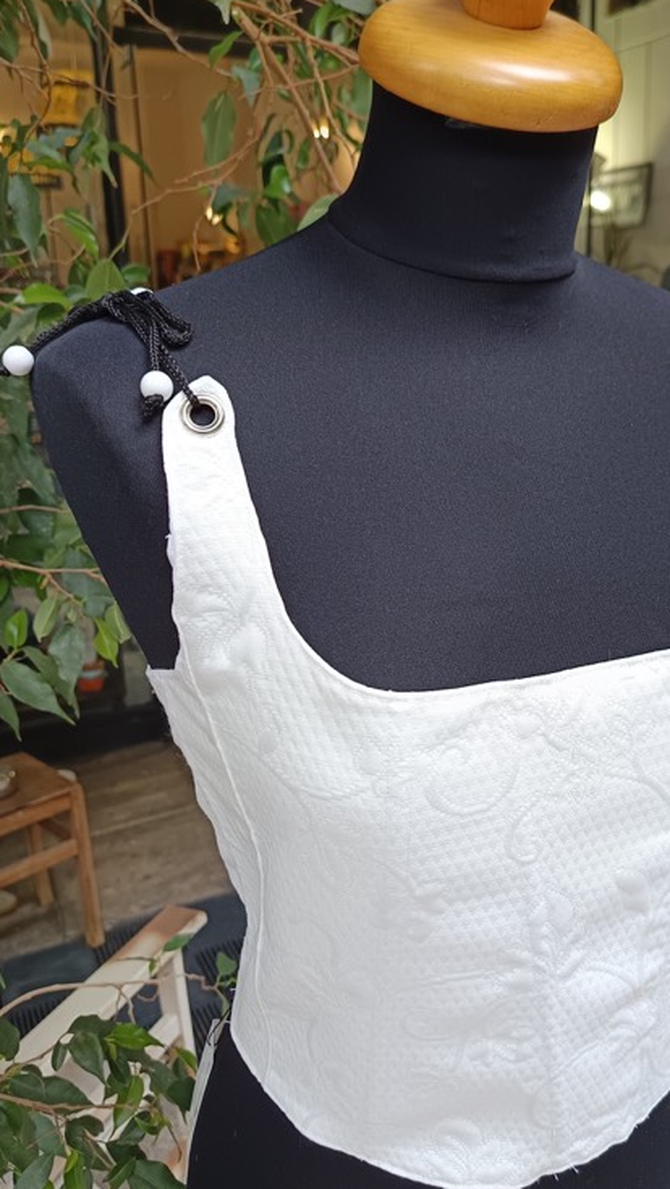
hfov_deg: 36.2
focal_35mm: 32
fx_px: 1010
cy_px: 595
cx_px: 469
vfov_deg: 61.0
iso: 140
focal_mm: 5.31
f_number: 1.7
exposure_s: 1/50
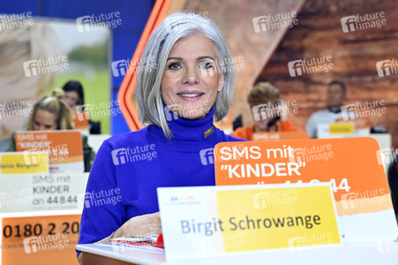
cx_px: 199
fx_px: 597
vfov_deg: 25.0
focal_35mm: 54
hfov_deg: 36.9
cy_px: 132
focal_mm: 54
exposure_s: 1/200
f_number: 4
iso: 1250
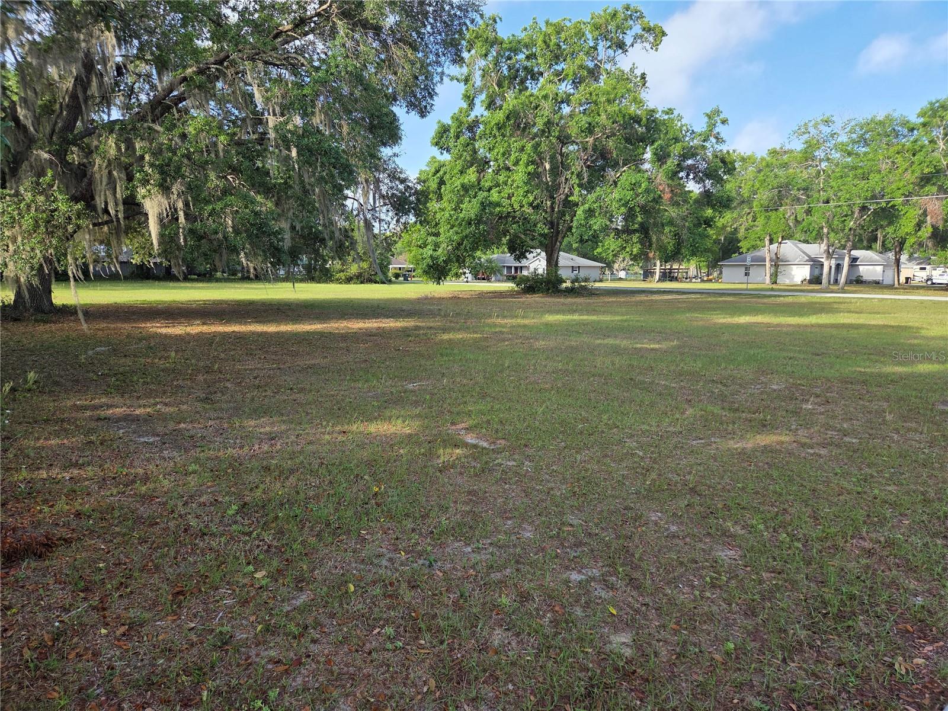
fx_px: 630
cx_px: 474
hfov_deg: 73.9
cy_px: 356
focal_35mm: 23
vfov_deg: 58.9
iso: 80
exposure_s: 1/1889
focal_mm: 5.4
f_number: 1.8
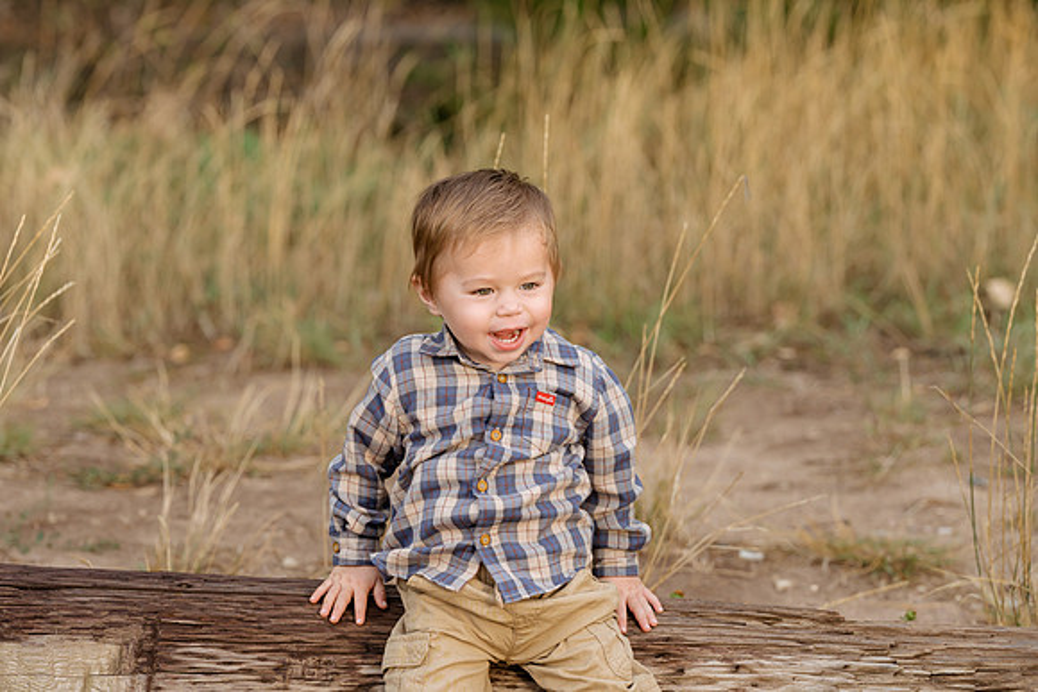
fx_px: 4557
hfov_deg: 13.0
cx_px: 519
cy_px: 346
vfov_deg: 8.7
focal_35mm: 158
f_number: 5.6
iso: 640
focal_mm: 158
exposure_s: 1/200
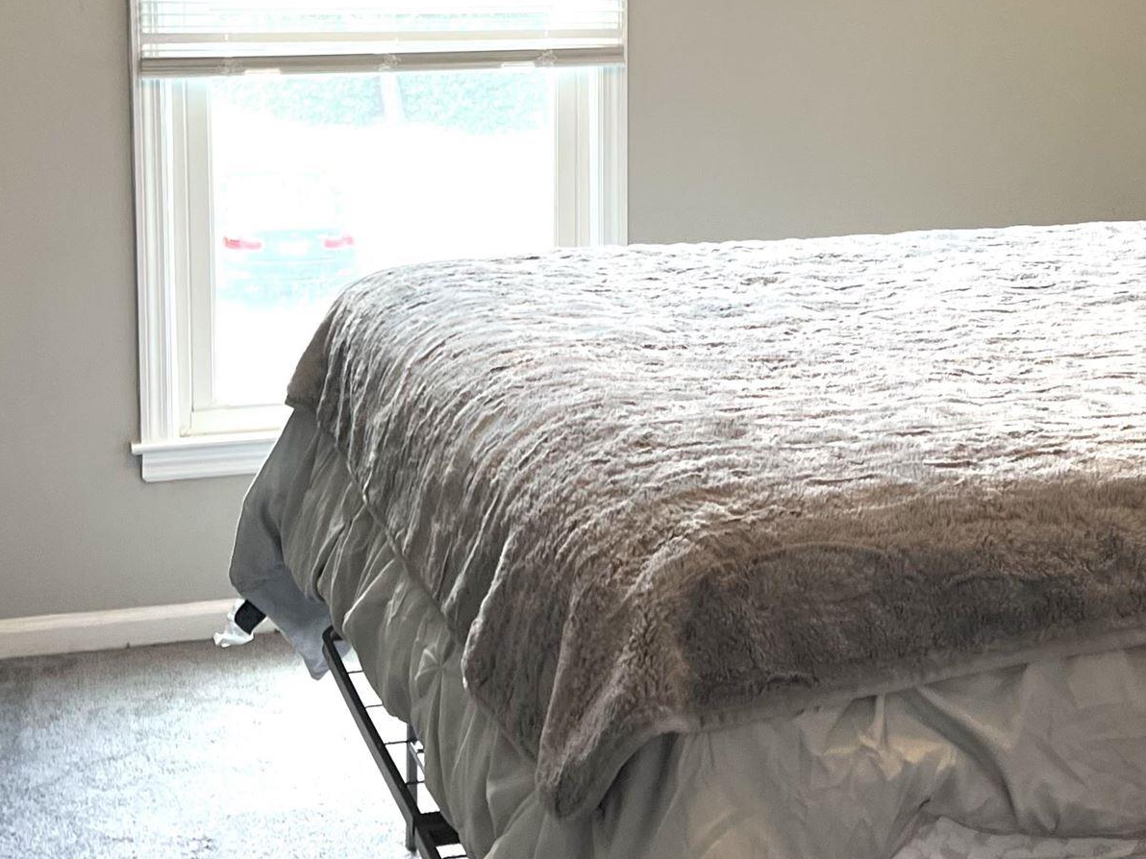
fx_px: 2218
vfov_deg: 21.7
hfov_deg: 28.9
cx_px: 673
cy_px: 207
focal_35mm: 67
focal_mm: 5.7
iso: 80
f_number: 1.5
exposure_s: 1/60
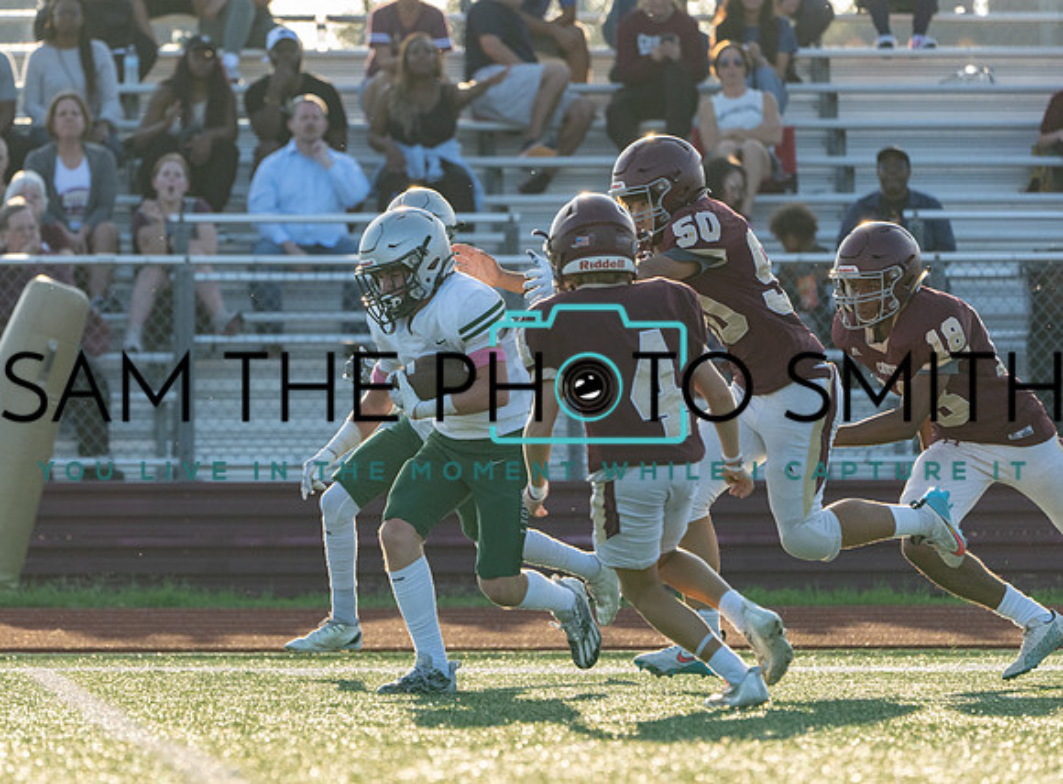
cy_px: 440
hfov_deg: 4.1
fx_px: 15018
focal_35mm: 492
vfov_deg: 3.0
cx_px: 402
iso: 1600
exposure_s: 1/1250
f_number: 8
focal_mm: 400
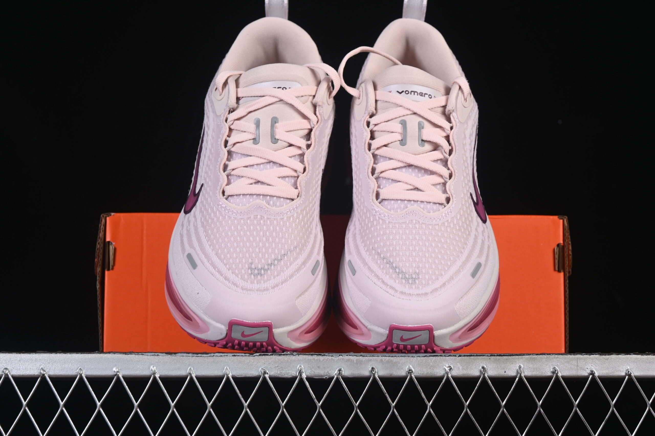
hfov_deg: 27.0
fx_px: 1365
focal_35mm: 75
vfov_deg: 18.2
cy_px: 218
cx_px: 328
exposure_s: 1/80
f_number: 8
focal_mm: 50
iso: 160
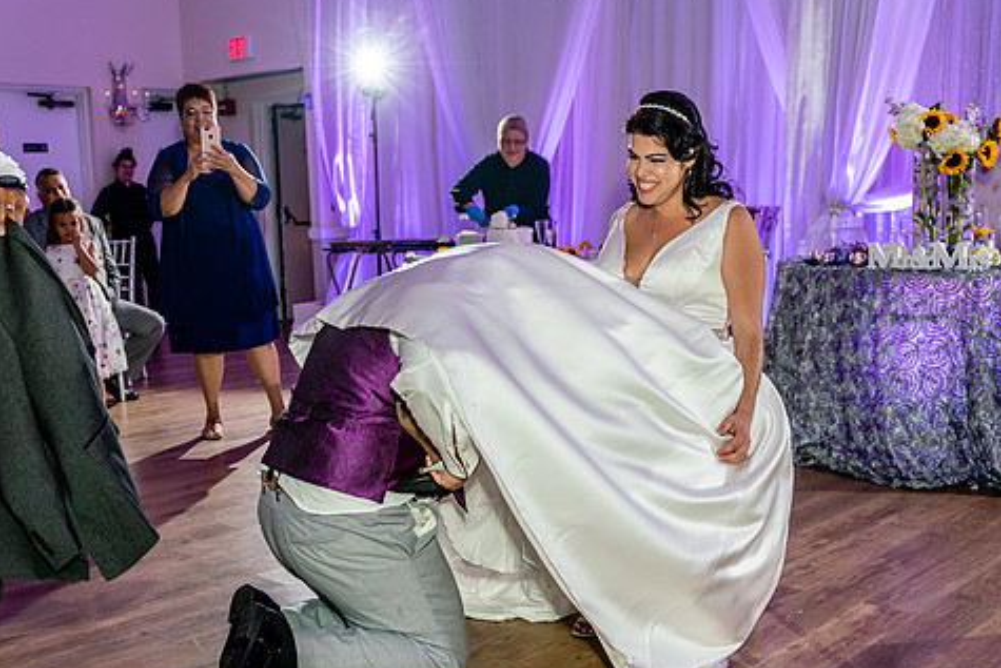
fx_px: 1224
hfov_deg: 44.4
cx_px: 434
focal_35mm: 44
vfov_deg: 30.4
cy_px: 427
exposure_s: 1/125
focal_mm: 32
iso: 500
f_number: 2.8
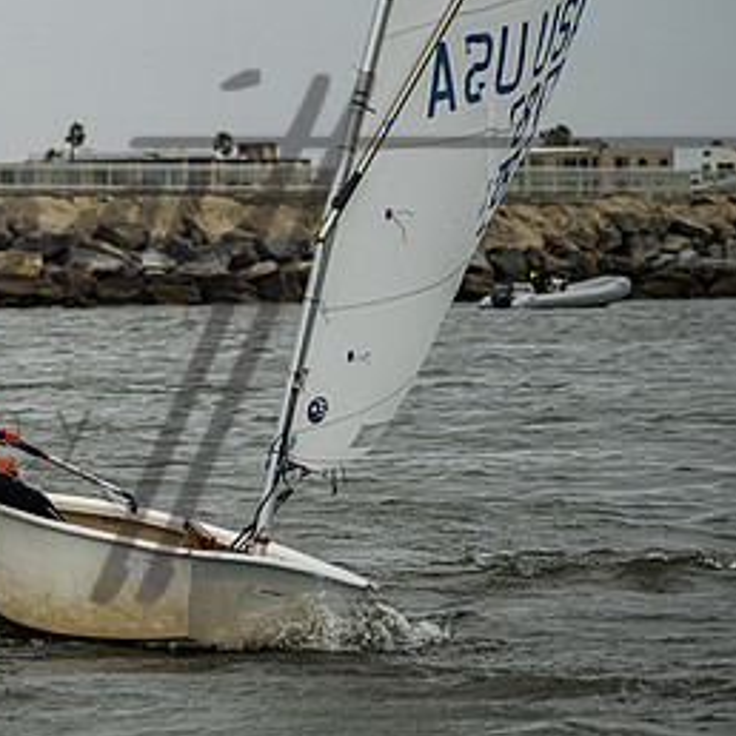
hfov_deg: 7.0
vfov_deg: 7.1
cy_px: 263
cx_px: -172
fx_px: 5942
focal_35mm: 247
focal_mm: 110
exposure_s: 1/3200
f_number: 4.5
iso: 320
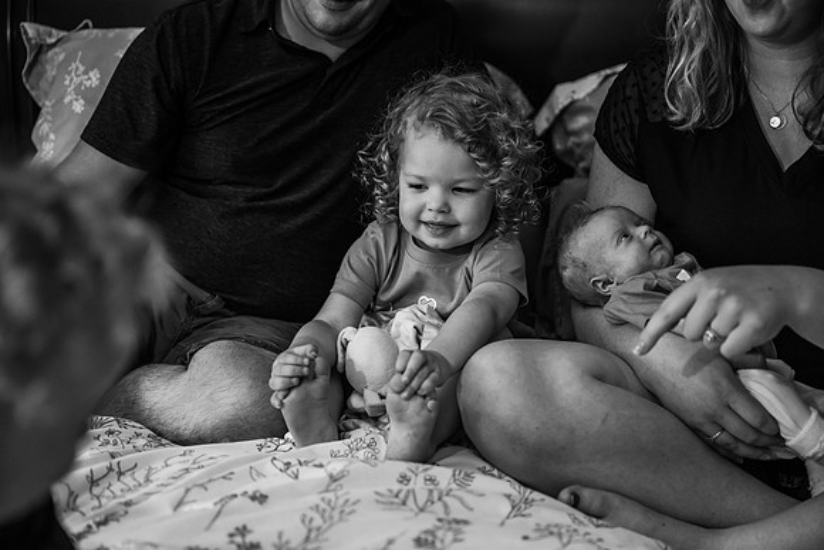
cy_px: 275
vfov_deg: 25.5
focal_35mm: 53
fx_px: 1213
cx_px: 412
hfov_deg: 37.5
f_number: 2.8
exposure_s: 1/250
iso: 1000
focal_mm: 53
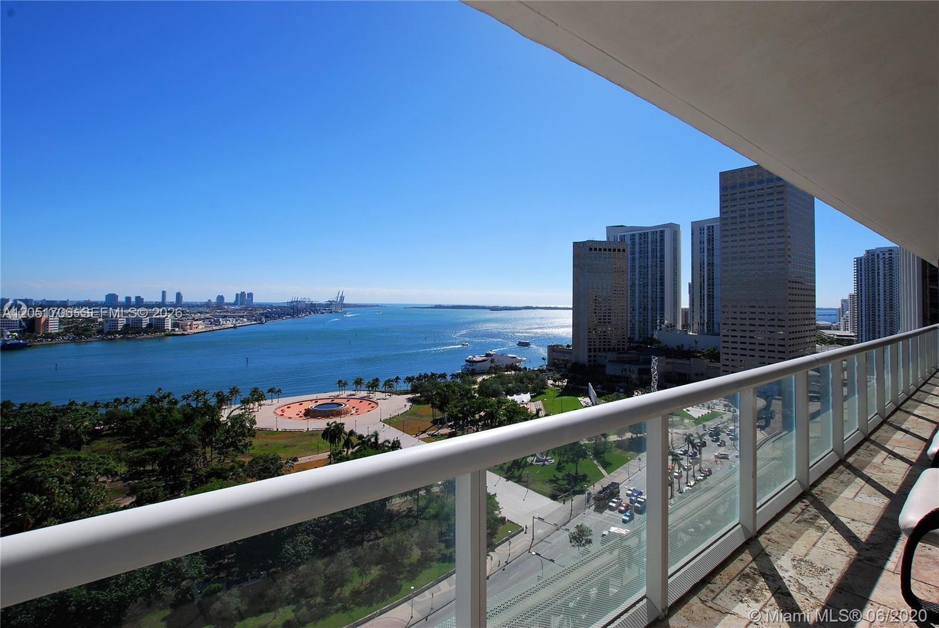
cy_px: 314
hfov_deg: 100.3
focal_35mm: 15
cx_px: 470
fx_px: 392
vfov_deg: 77.4
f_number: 11
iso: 100
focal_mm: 10
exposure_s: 1/160
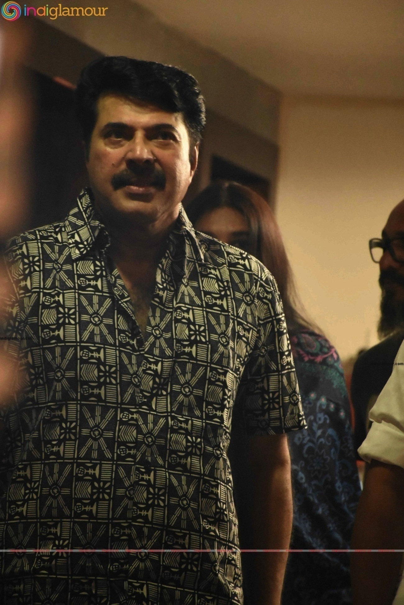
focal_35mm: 210
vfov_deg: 9.8
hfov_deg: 6.5
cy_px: 302
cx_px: 202
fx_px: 3535
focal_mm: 140
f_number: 5.6
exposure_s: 1/100
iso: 10000
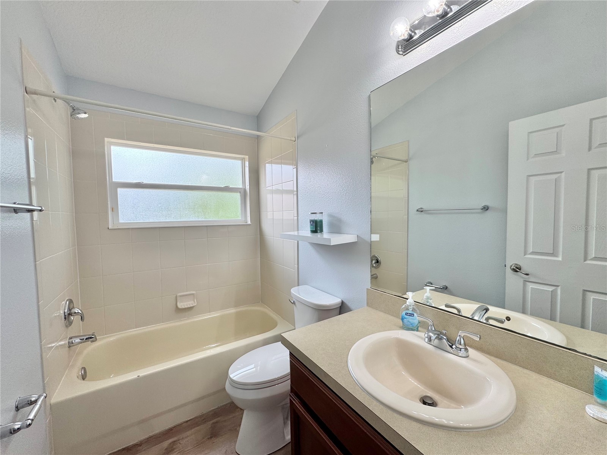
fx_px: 245
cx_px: 304
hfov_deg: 102.1
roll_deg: +0.7
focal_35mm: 14
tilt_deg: -2.8
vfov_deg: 85.7
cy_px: 228
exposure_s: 1/120
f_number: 2.2
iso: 64
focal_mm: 2.22
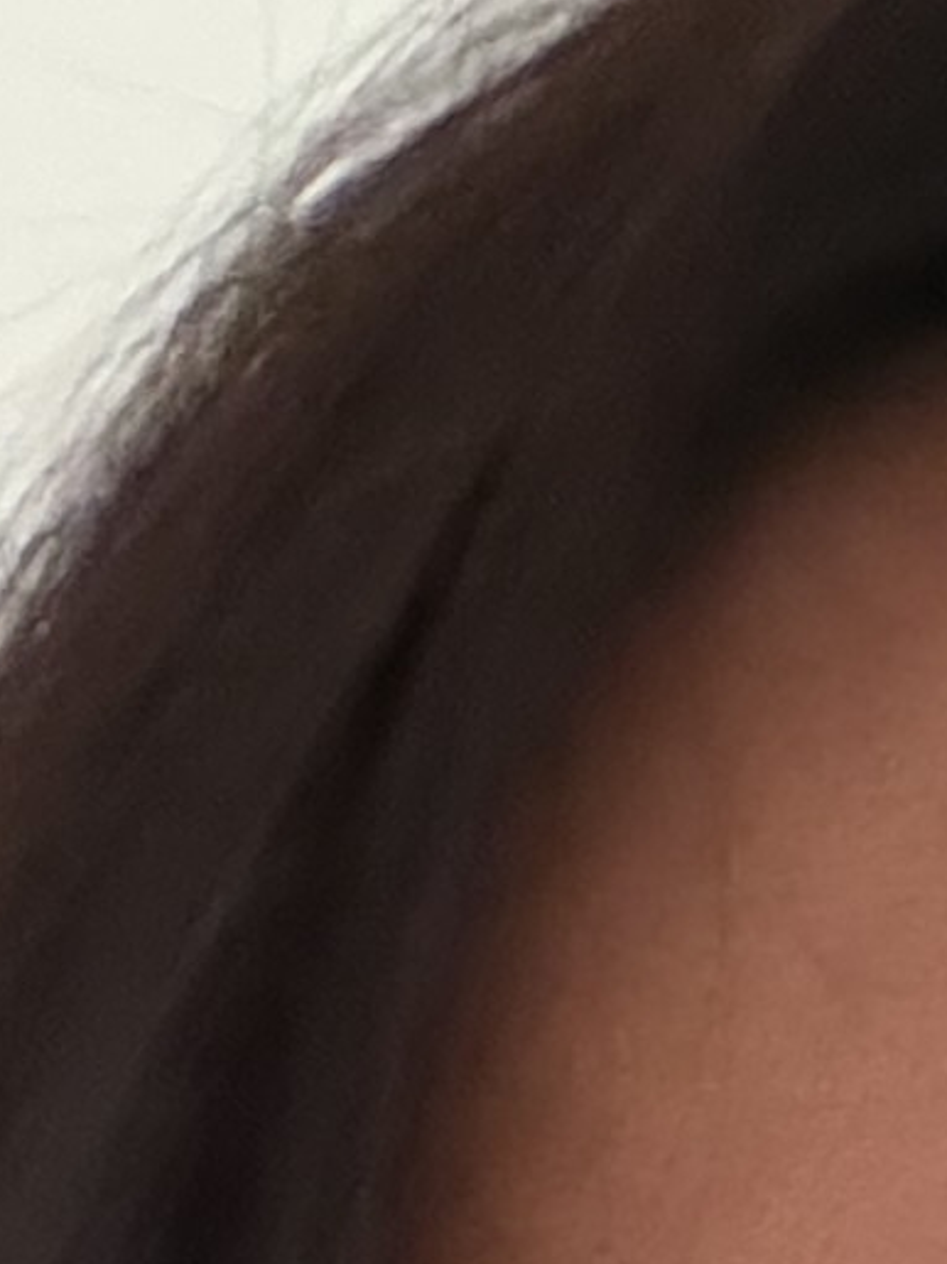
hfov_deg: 7.9
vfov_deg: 9.5
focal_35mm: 180
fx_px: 6568
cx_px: 1803
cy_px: 3279
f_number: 1.9
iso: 640
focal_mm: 2.71
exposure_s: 1/18
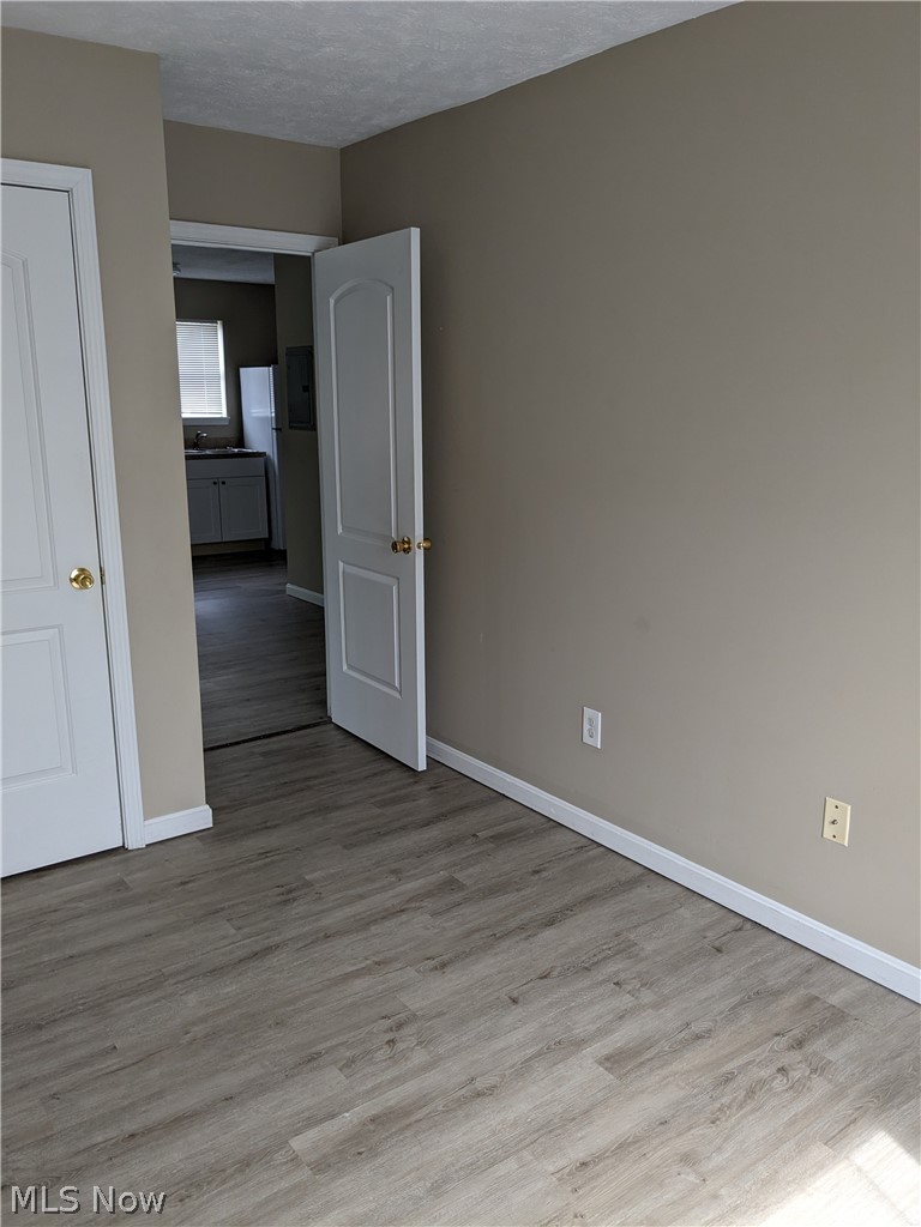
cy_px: 614
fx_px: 958
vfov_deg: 65.3
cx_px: 460
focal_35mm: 27
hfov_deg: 51.4
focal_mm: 4.38
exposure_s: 1/120
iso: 75
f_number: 1.73
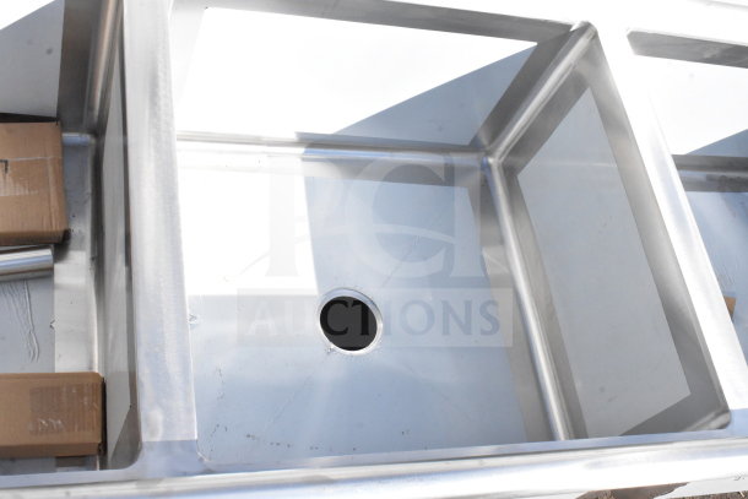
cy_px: 250
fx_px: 935
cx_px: 374
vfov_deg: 29.9
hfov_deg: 43.6
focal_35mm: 45
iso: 6400
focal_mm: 30
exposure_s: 1/2000
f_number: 22
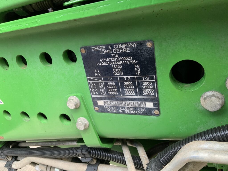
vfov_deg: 48.2
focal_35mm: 29
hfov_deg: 61.7
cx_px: 114
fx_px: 191
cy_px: 86
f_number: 1.8
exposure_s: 1/70
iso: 64
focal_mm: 3
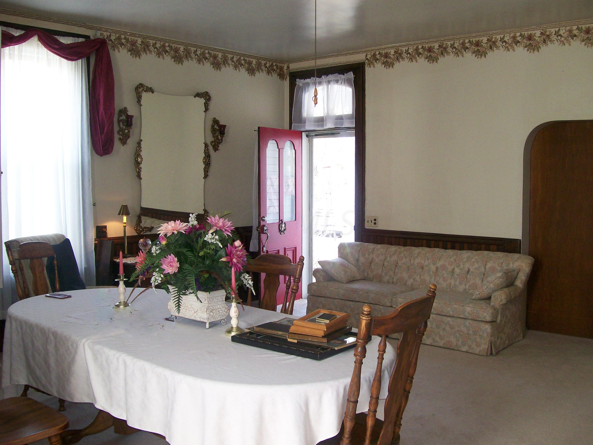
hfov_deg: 51.4
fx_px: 617
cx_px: 296
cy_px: 222
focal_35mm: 36
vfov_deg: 39.7
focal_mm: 6
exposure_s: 1/64
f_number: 2.7
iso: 140
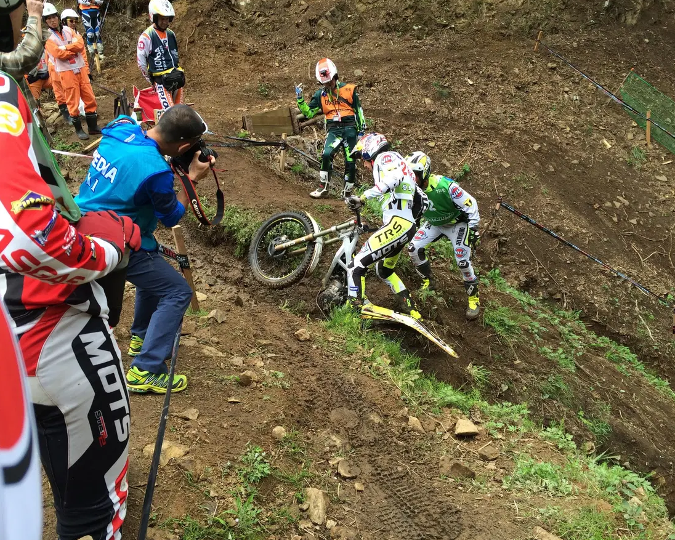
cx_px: 314
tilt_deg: -17.9
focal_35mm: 31
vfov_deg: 47.1
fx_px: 619
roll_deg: +7.2
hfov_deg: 57.1
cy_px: 264
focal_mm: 4.15
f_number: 2.2
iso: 32
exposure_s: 1/261
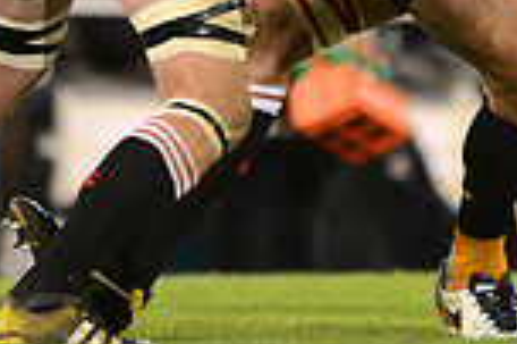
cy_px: -223
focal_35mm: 1605
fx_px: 23024
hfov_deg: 1.3
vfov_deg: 0.9
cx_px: 20
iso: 4500
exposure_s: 1/640
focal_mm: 420
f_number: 4
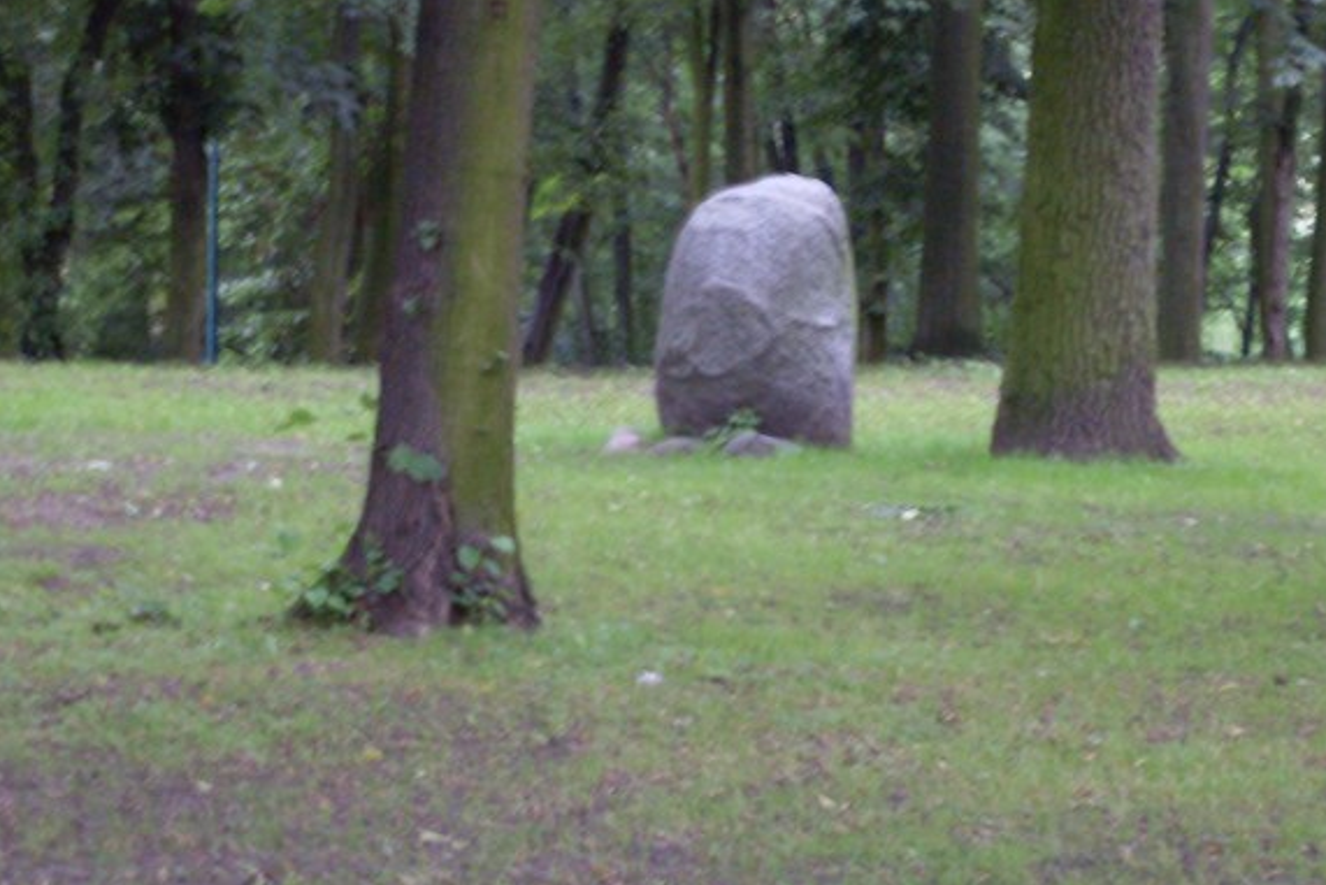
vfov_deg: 8.3
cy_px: 341
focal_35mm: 166
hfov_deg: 12.4
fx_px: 6116
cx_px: 776
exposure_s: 1/8
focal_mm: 18.9
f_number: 5.2
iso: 200
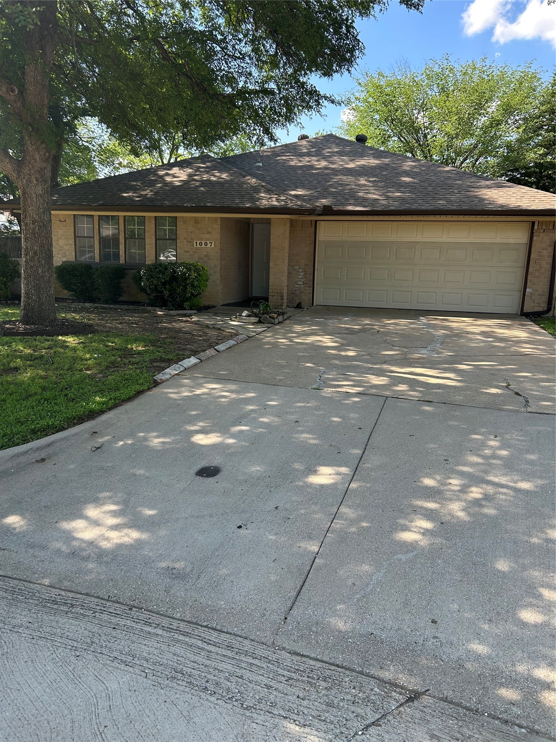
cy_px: 371
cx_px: 278
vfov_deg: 67.3
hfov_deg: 53.1
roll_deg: +0.1
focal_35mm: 26
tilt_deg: -7.9
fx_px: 557
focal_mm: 5.7
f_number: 1.5
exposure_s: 1/687
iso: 50
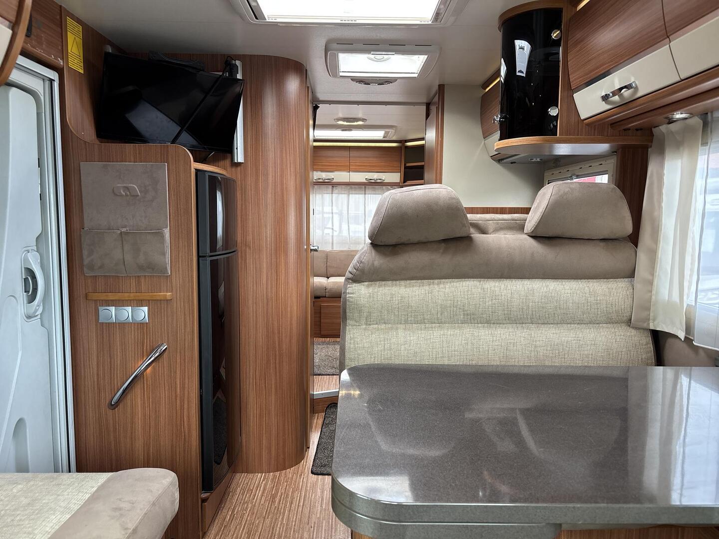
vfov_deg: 53.1
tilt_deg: -4.6
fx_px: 540
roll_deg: -0.7
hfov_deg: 67.3
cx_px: 360
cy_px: 270
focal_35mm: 26
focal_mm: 5.96
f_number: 1.6
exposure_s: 1/70
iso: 125
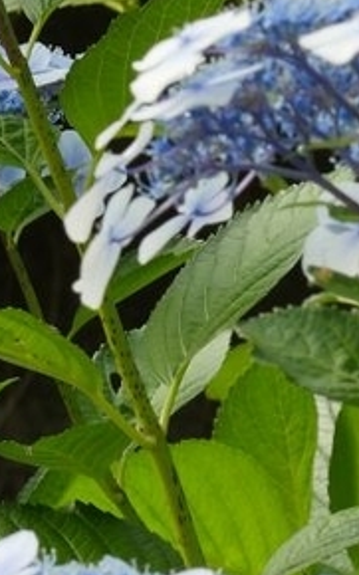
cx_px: 63
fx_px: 6879
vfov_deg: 4.7
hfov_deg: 3.0
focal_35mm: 439
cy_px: -565
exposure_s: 1/125
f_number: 8
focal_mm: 50
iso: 400
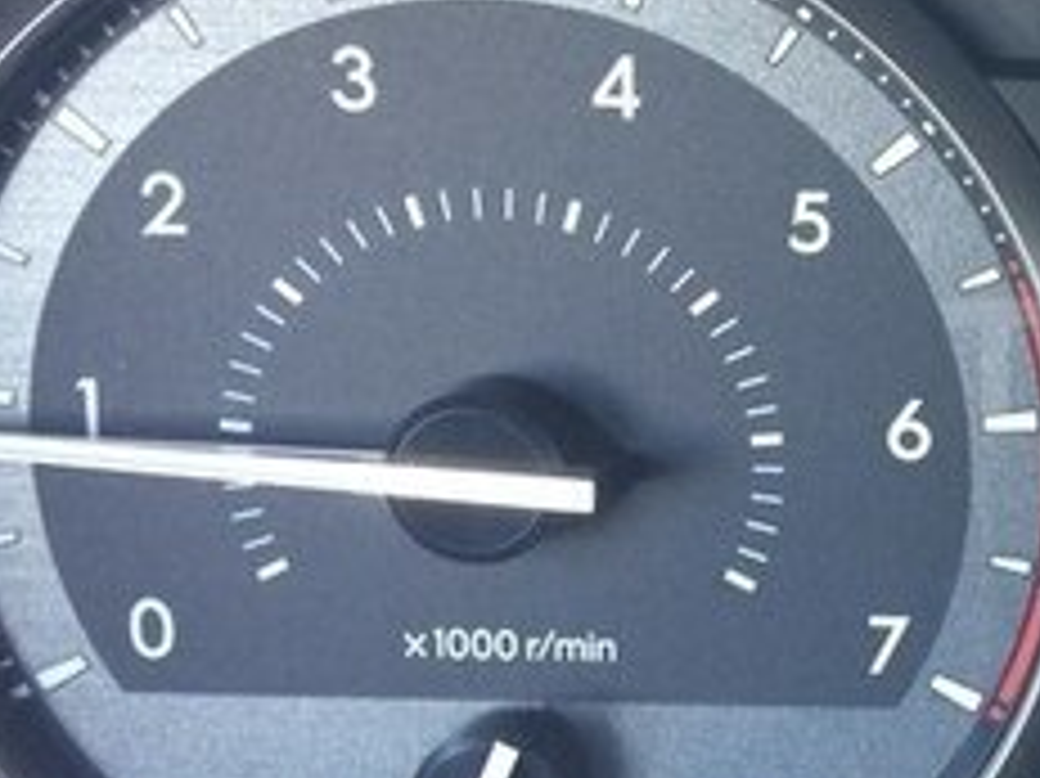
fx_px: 2492
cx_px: 1405
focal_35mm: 83
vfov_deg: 17.8
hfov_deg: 21.1
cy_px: 367
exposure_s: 1/33
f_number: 2.2
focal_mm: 4.15
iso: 100
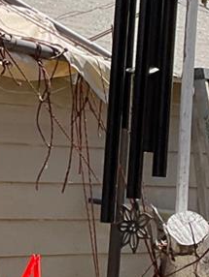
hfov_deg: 9.6
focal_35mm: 152
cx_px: -72
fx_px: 1222
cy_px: 164
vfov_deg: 13.0
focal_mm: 3
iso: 16
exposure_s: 1/1098
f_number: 1.8
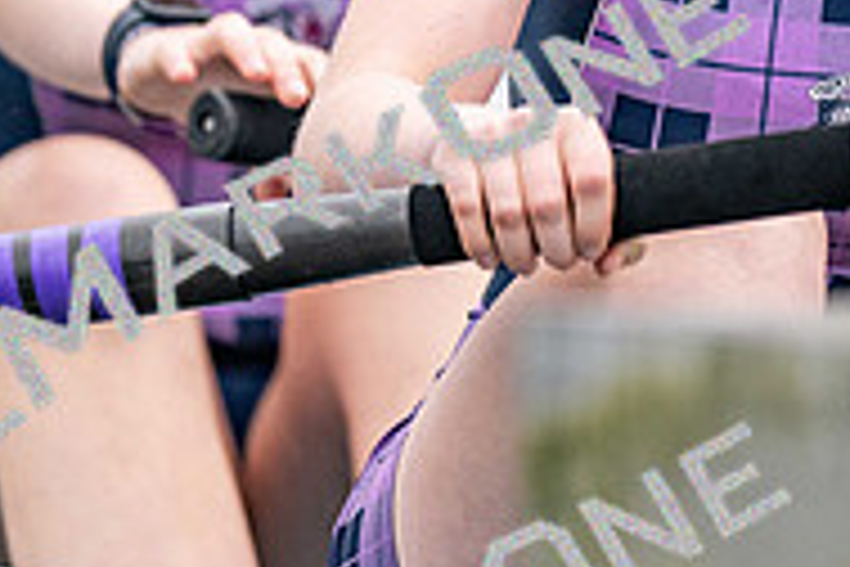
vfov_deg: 0.7
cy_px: -61
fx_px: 43465
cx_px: 616
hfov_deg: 1.1
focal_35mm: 1841
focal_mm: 600
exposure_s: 1/2500
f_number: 4
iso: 1000
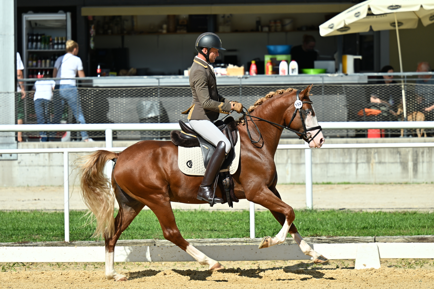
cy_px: 144
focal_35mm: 217
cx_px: 217
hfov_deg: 9.5
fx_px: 2615
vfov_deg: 6.3
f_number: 2.8
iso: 64
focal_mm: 145
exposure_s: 1/1600
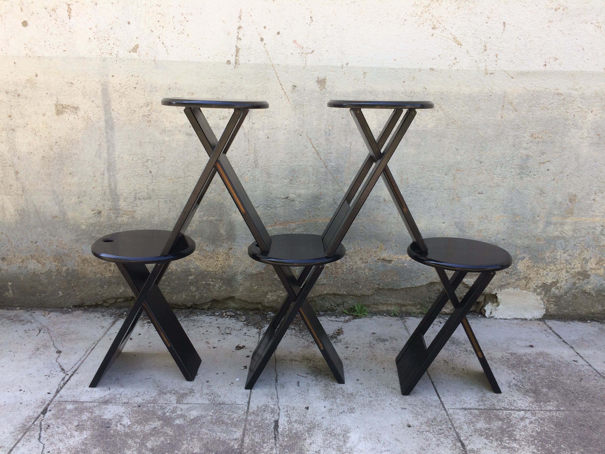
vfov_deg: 48.2
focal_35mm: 29
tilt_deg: -13.8
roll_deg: -4.0
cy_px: 227
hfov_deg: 61.7
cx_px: 302
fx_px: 507
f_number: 2.2
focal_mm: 4.15
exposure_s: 1/232
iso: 32
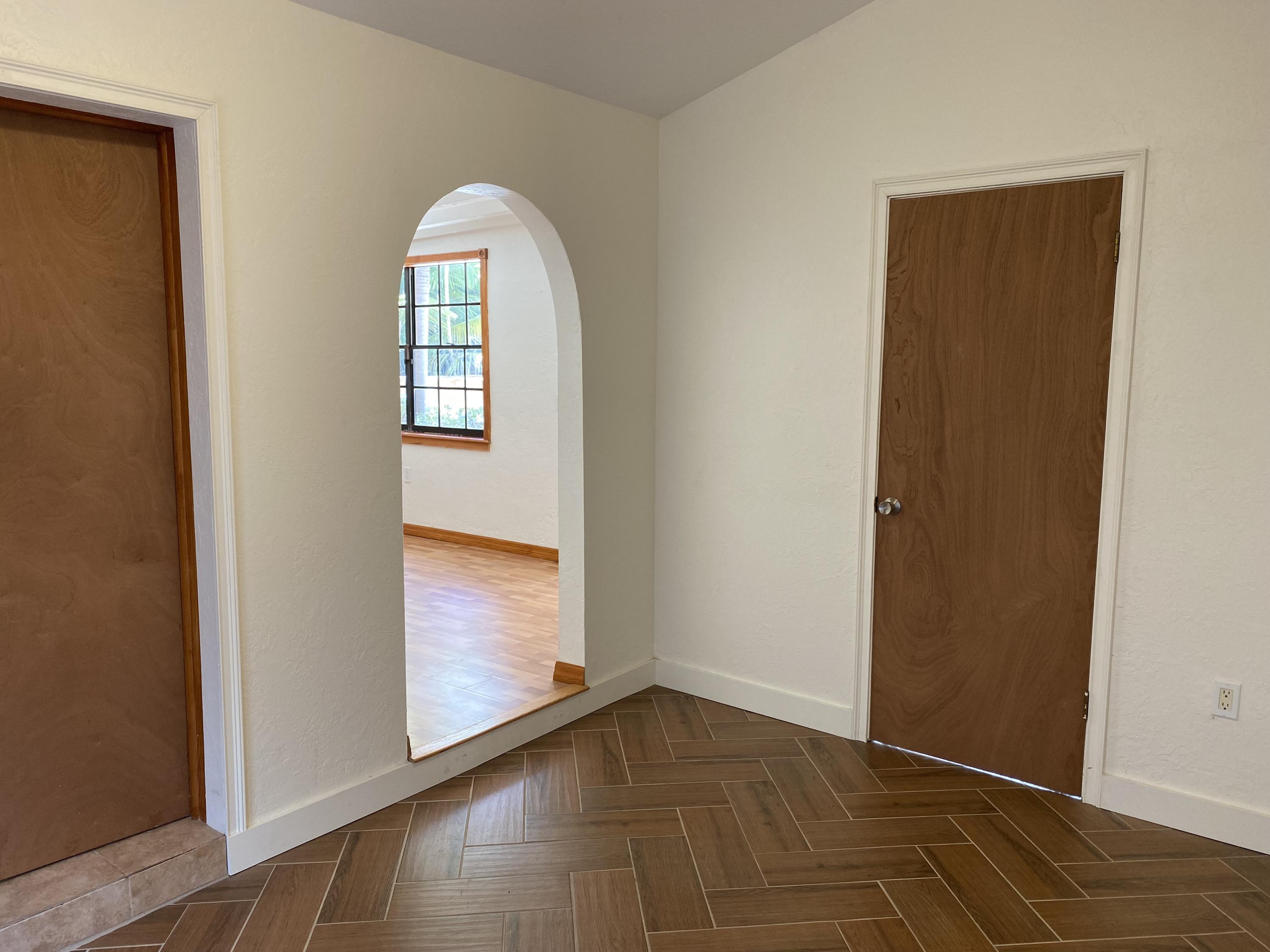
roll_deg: -0.7
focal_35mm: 26
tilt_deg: -7.0
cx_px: 635
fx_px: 954
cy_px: 476
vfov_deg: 53.1
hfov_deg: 67.3
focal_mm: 4.25
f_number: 1.8
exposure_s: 1/60
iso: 64
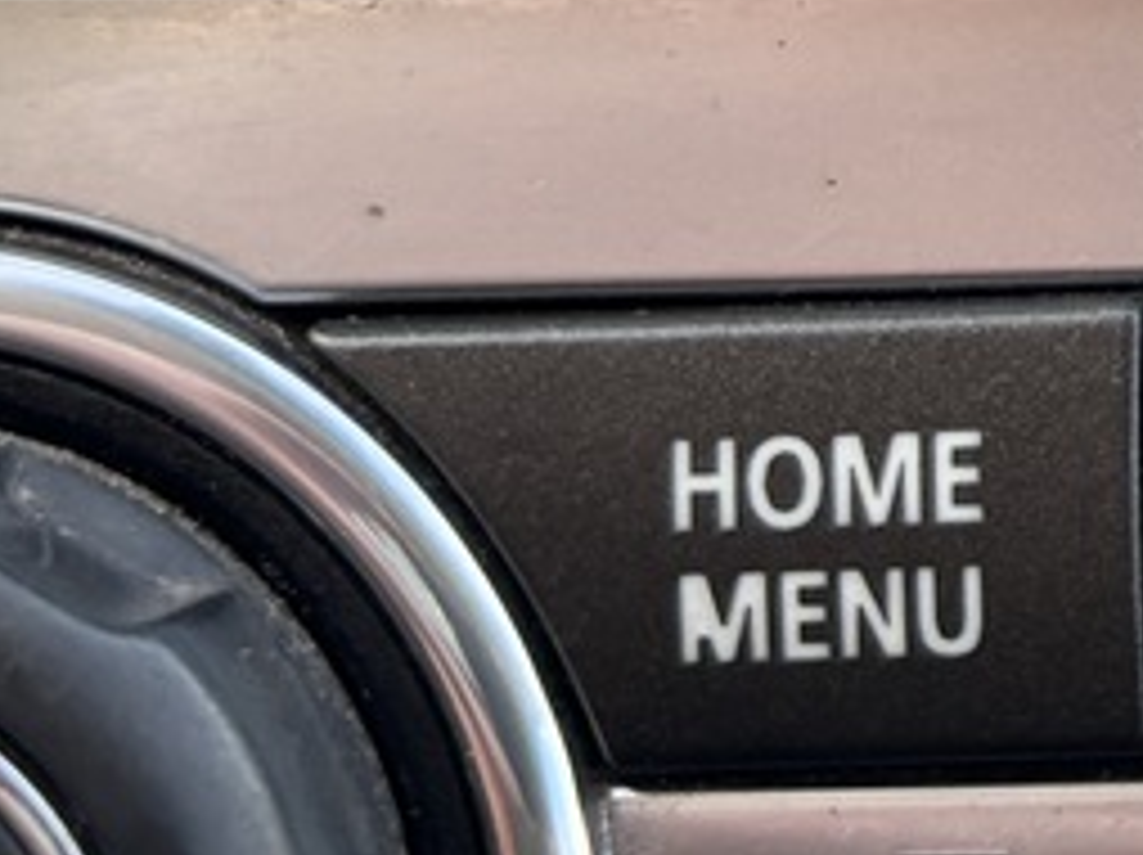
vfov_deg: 8.6
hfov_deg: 10.7
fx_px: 5410
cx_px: 2502
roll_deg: +0.6
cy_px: -756
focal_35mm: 164
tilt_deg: -37.3
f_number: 1.6
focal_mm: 5.96
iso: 50
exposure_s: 1/100
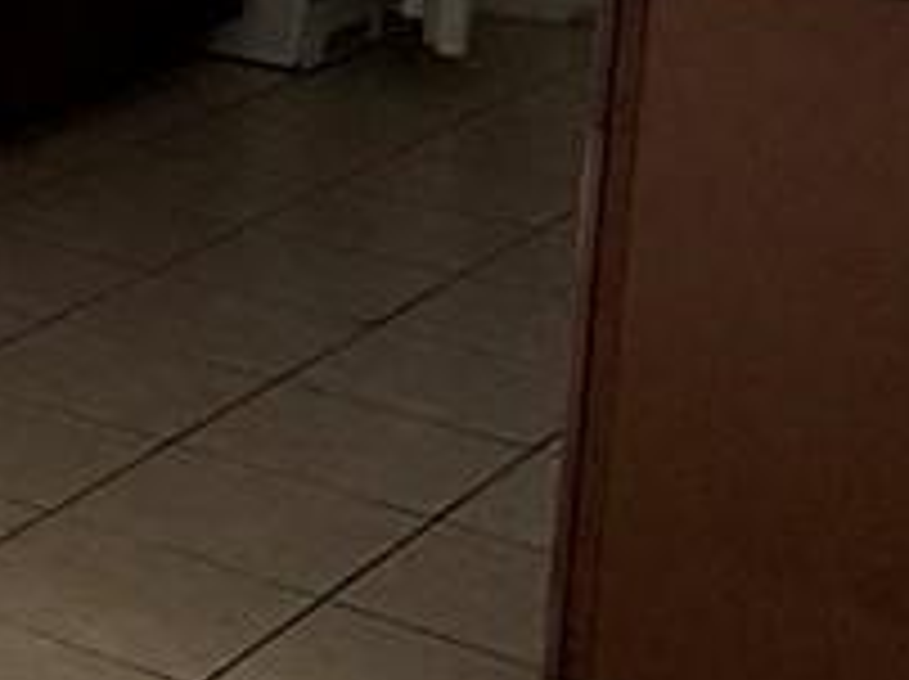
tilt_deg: -6.5
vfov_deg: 12.7
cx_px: -1089
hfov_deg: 14.0
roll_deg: +0.2
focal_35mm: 111
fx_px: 2911
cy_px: -293
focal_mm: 2.22
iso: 50
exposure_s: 1/188
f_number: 2.2
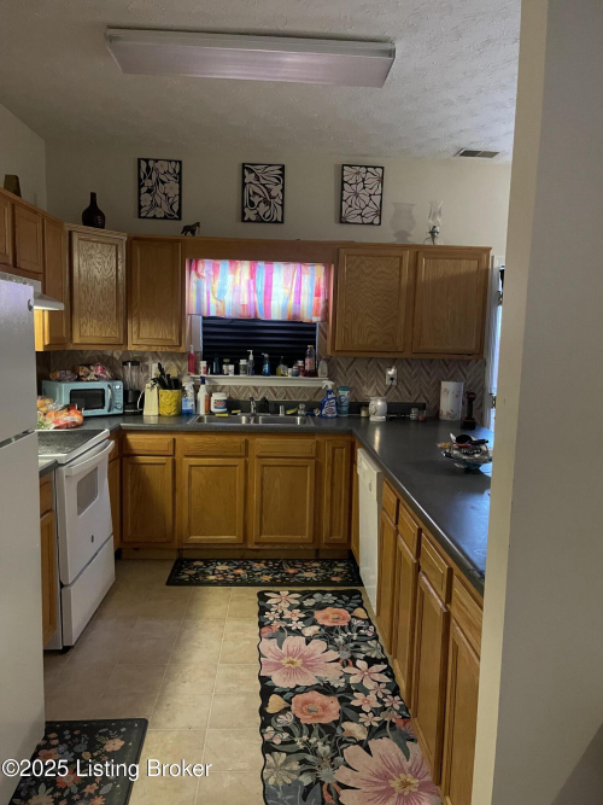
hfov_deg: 54.9
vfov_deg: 69.4
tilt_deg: -6.4
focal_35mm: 25
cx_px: 302
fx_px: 581
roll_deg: -1.7
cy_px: 402
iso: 640
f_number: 1.6
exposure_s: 1/30
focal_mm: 5.1
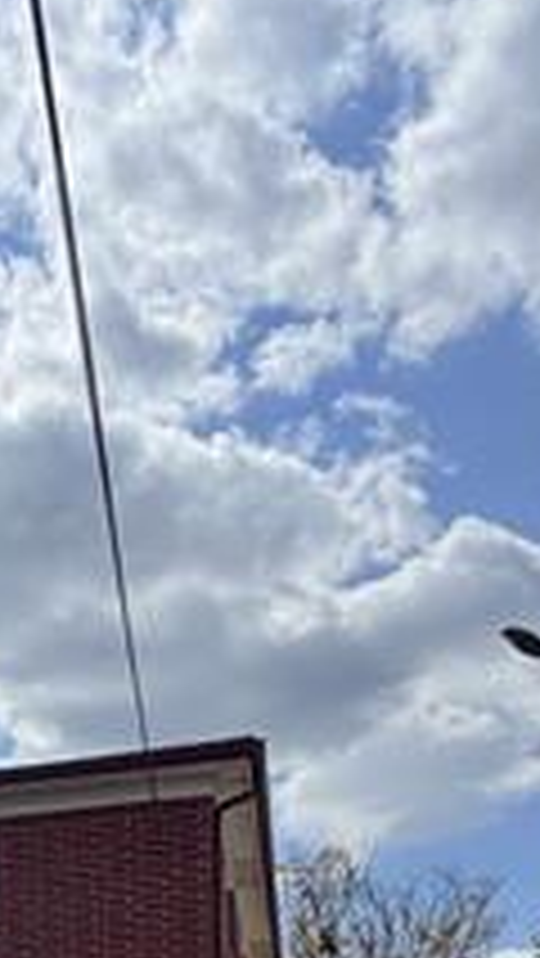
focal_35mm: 55
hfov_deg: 19.2
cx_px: -270
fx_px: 1398
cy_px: 1223
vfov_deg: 30.4
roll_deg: -0.6
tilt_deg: +1.4
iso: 20
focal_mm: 2.22
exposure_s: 1/2237
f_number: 2.2
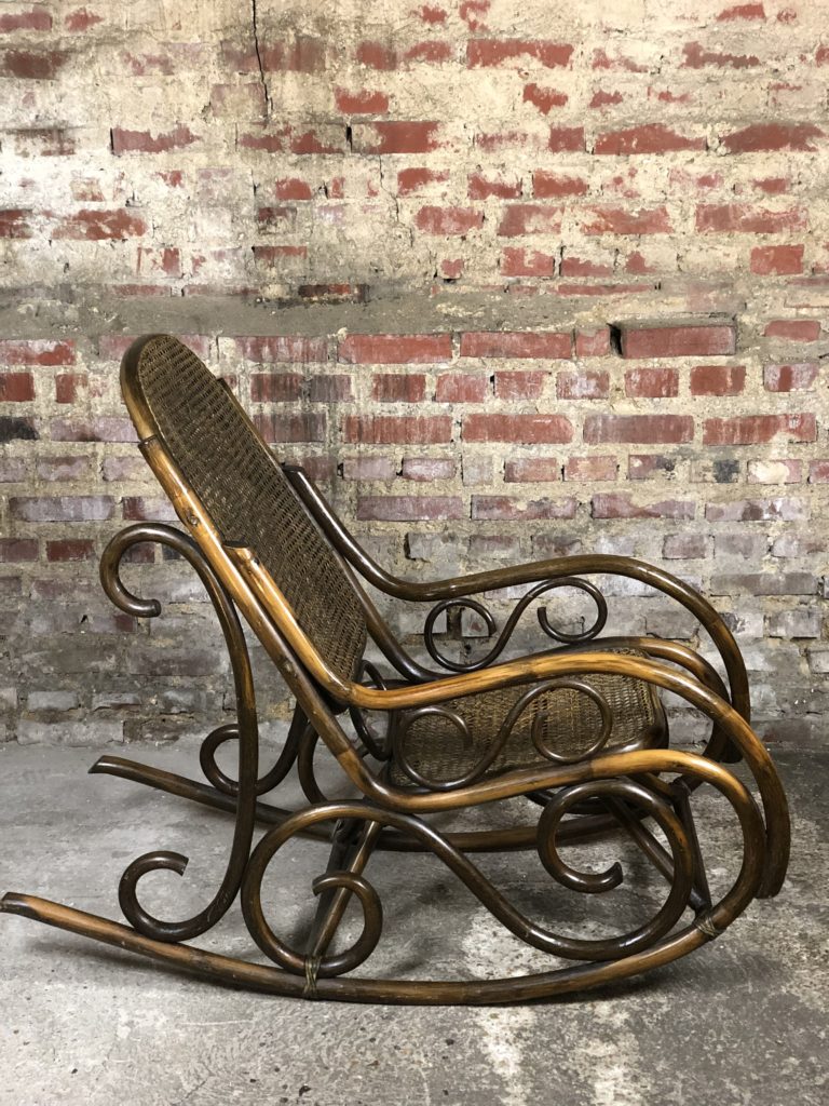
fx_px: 1660
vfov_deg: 36.8
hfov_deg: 28.0
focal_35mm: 52
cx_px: 414
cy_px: 553
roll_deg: +0.0
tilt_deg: -15.3
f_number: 2.4
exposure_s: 1/20
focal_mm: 6
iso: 160
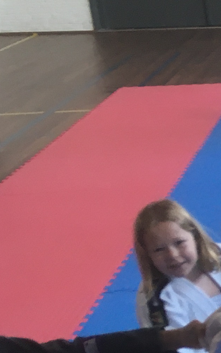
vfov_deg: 16.8
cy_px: 305
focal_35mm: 123
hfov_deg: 8.9
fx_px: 1185
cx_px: 643
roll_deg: +2.3
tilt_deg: -19.6
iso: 25
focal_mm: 4.15
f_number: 2.2
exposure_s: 1/33
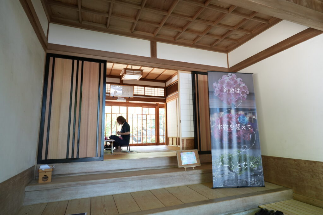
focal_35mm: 21
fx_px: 188
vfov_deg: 59.5
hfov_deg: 81.2
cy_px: 108
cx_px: 162
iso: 800
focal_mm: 21
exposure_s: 1/125
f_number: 2.8
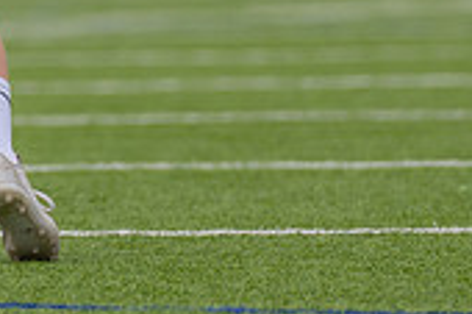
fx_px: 15063
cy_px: -193
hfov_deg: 1.8
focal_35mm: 1150
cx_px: -133
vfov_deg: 1.2
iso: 100
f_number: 2.8
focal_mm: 200
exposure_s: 1/2500
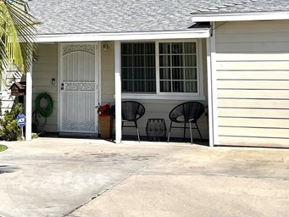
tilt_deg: +9.9
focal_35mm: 78
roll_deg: +0.1
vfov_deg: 18.2
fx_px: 651
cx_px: 73
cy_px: -24
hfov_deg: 24.7
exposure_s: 1/4854
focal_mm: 5.1
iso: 50
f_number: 1.6
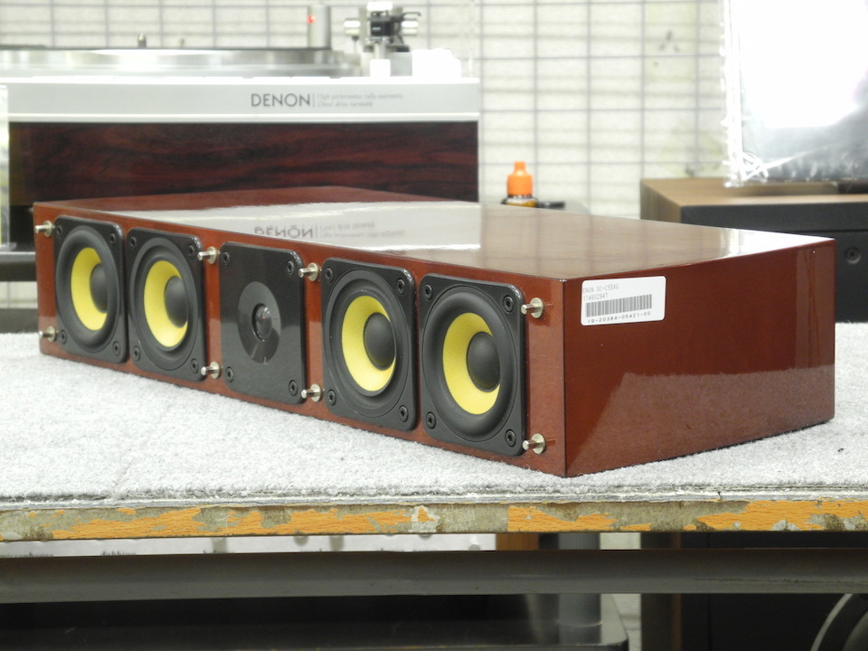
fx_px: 2633
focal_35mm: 105
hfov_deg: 18.7
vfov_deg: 14.1
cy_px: 326
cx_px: 434
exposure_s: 1/10.6
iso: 400
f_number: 4.5
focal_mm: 22.5
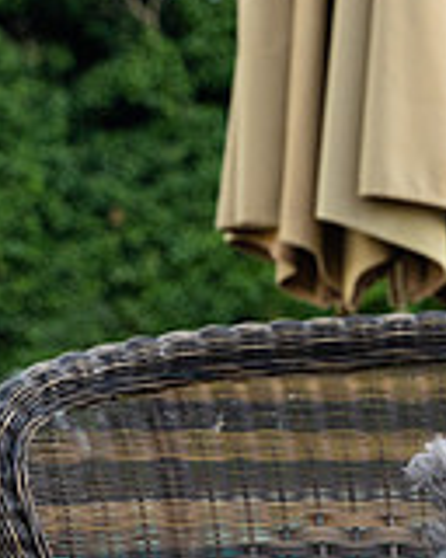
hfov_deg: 8.9
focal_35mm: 170
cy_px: 483
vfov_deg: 11.3
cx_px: 641
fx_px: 2805
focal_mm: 50
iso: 800
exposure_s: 1/320
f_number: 4
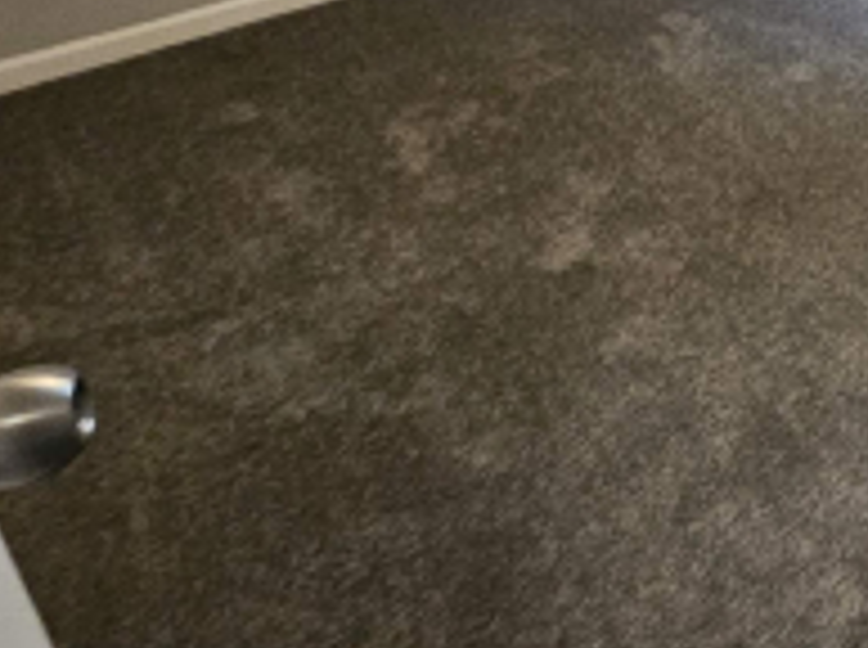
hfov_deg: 30.2
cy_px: -140
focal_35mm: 45
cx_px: 1208
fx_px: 1126
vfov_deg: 27.9
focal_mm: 2.2
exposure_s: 1/30
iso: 320
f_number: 2.2
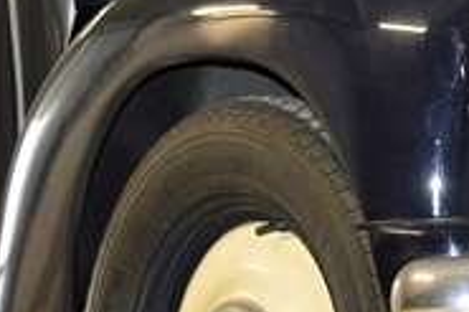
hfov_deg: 7.2
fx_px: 3710
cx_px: 368
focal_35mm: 285
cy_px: 9
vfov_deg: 4.8
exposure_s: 1/60
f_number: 4
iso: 800
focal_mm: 55
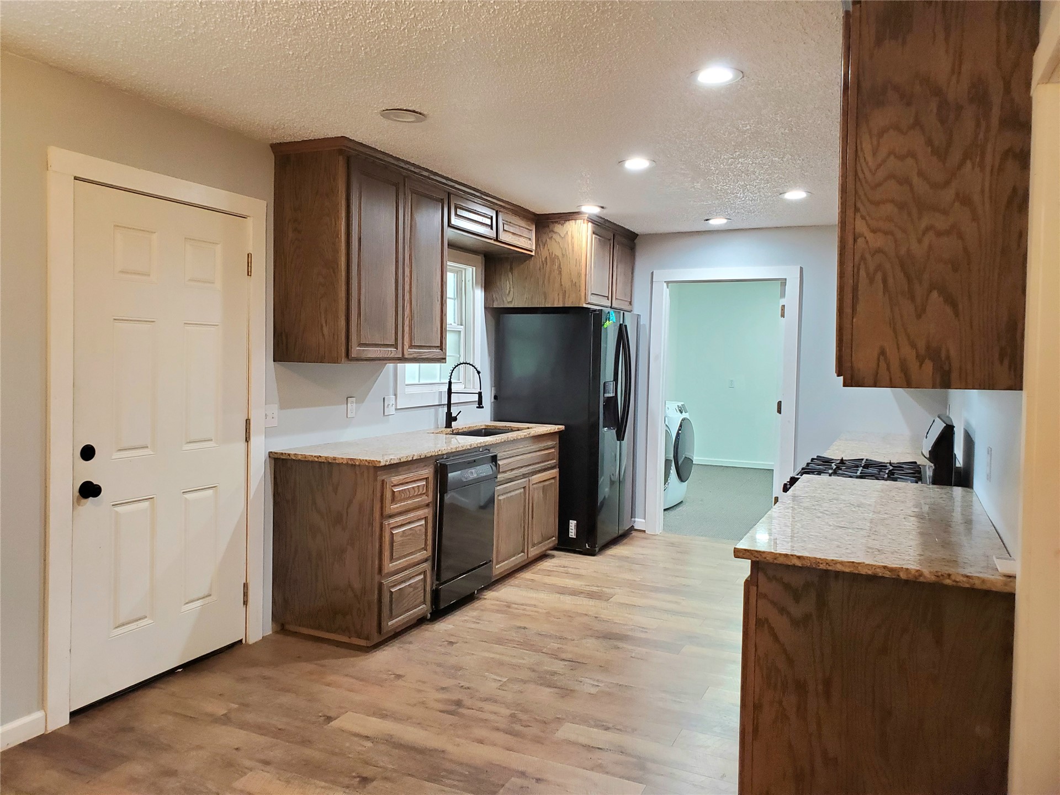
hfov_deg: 67.3
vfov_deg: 53.1
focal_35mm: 26
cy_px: 398
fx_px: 796
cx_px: 530
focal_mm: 4.3
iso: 400
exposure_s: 1/40
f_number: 2.4
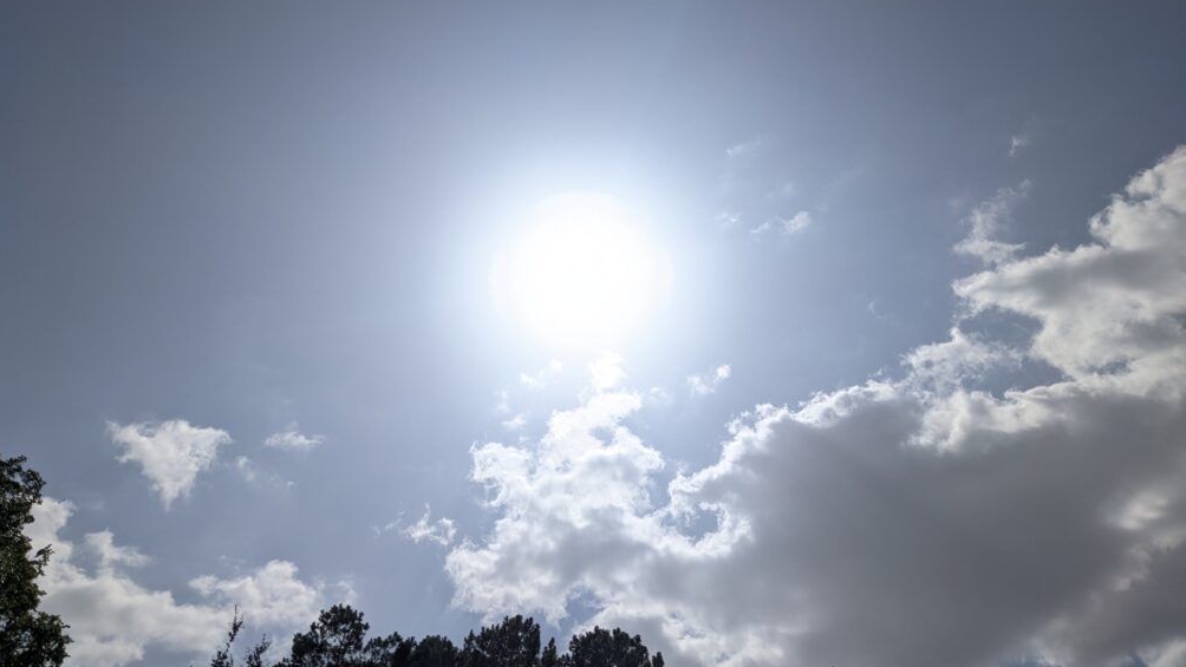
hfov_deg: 64.3
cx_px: 582
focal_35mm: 30
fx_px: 944
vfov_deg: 38.9
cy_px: 290
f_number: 1.73
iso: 75
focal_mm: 4.38
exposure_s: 1/23256
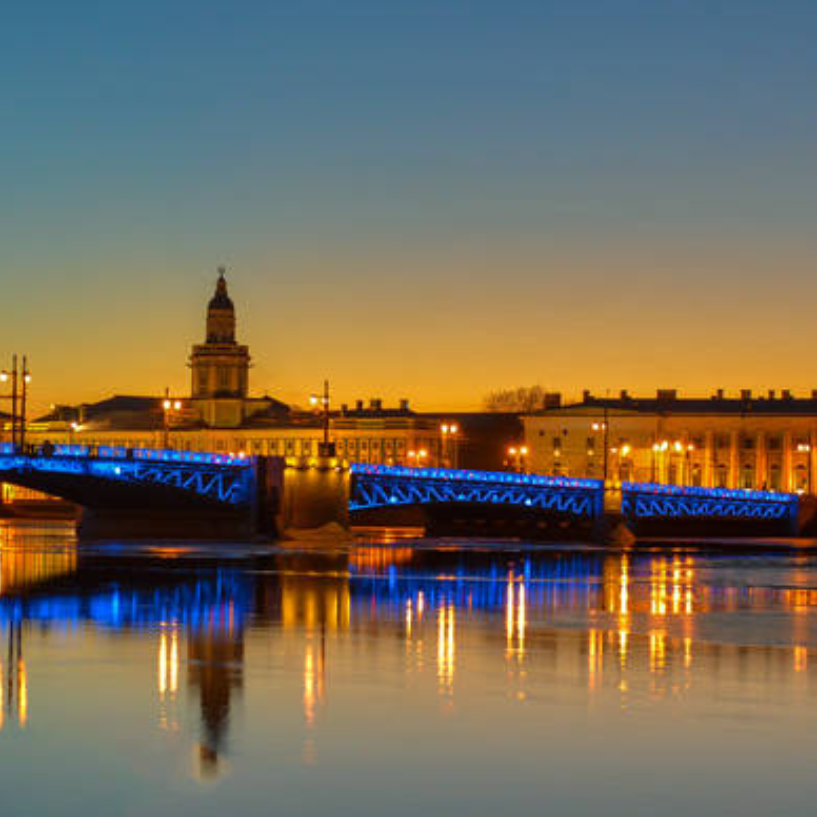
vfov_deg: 20.9
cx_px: 217
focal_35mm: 83
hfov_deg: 20.8
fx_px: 2211
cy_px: 467
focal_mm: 35
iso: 800
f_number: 6.3
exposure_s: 1/10
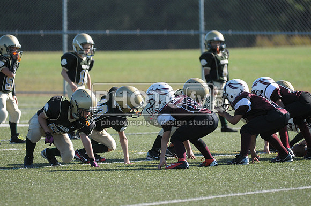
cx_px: 156
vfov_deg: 3.4
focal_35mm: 405
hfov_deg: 5.1
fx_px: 3494
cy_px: 103
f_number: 4
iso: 640
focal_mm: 270
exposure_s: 1/2500
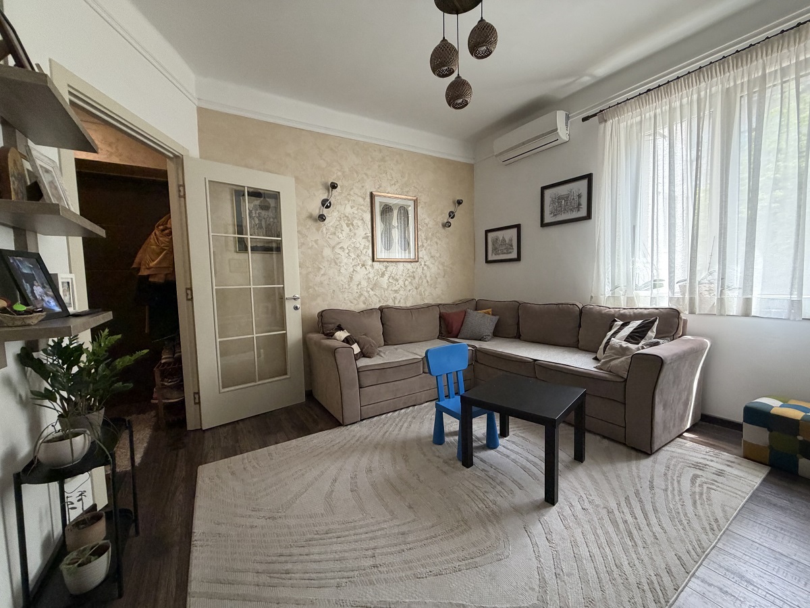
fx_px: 328
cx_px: 405
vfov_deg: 85.7
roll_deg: +1.8
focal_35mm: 14
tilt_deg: -1.7
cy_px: 304
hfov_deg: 102.1
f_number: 2.2
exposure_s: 1/92
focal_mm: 2.22
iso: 320
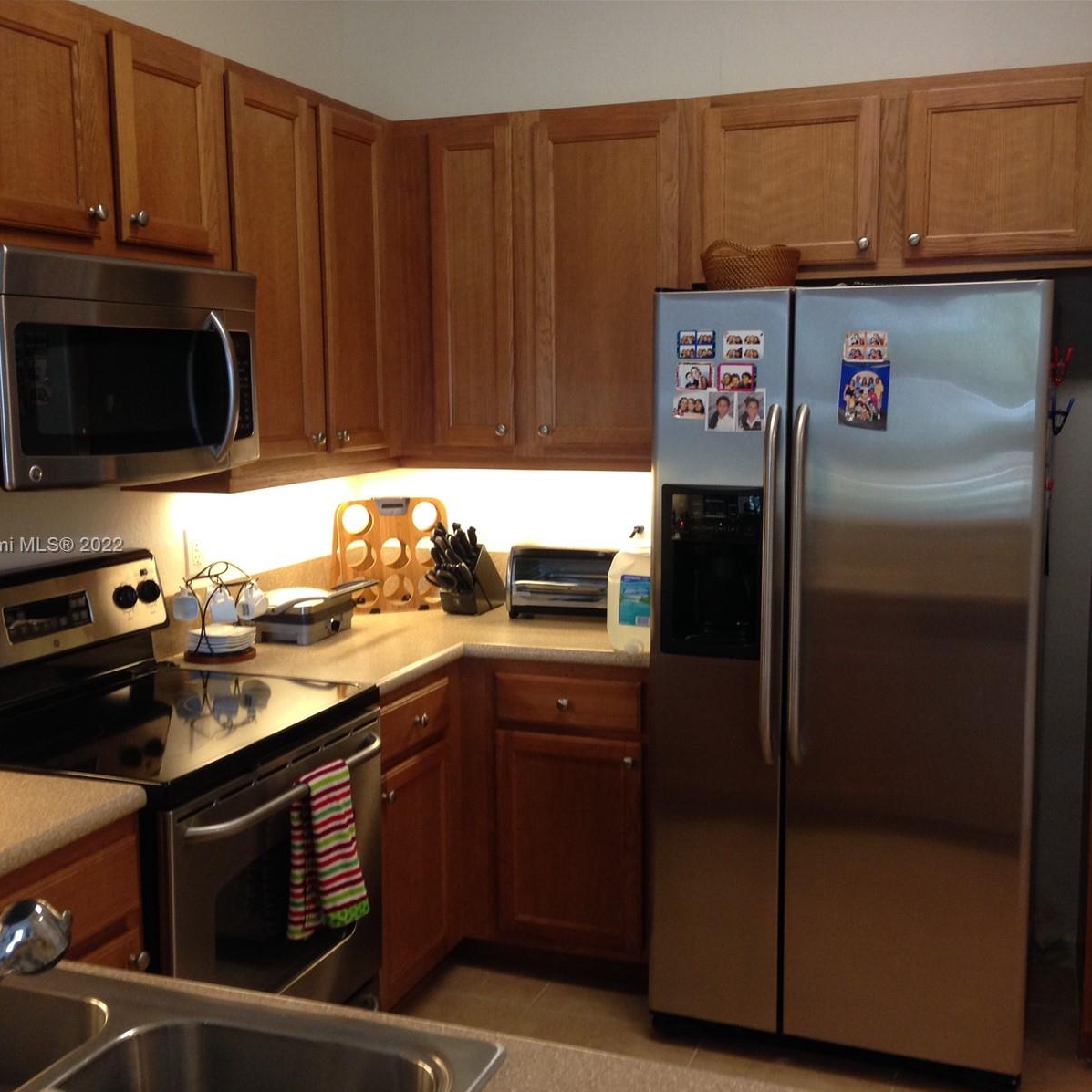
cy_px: 546
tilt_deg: -7.2
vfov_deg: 42.8
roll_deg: -0.6
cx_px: 561
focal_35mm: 39
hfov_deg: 42.8
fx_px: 1392
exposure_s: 1/20
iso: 100
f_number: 2.4
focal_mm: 4.12
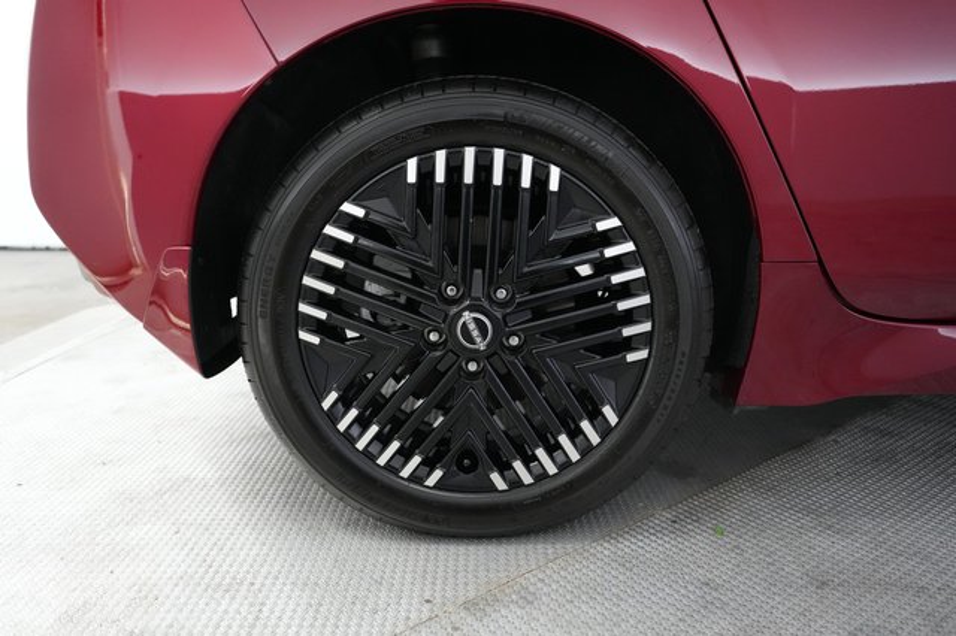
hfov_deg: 73.8
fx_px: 637
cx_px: 478
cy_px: 318
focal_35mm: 24
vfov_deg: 53.1
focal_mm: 24
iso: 6400
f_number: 2.8
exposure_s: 1/160
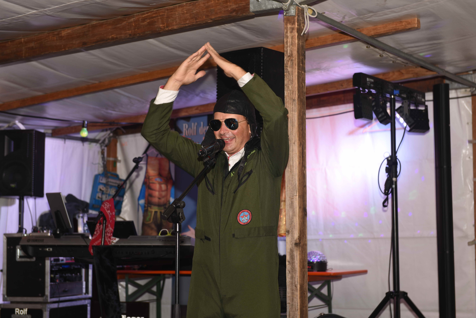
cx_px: 238
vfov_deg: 19.5
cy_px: 159
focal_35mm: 70
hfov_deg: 28.8
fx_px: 926
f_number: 5
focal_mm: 70
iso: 200
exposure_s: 1/60
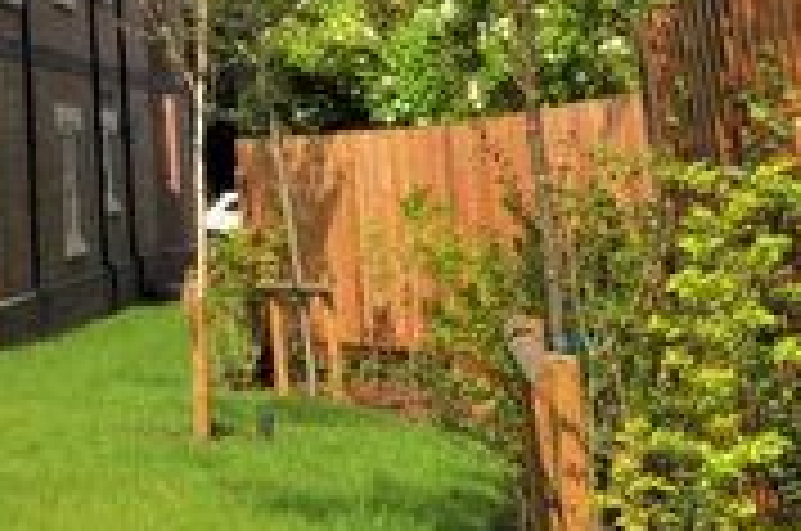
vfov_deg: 21.3
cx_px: -405
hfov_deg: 25.4
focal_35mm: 59
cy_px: -106
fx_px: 1310
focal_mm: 10
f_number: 10
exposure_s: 1/400
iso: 200
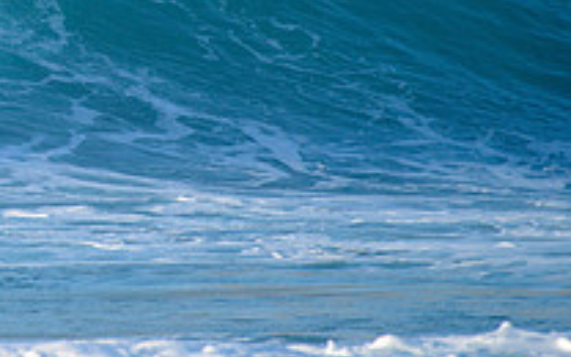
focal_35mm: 1420
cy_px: -67
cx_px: -104
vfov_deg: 0.9
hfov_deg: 1.5
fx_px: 22097
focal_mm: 500
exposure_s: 1/2000
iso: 450
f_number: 5.6
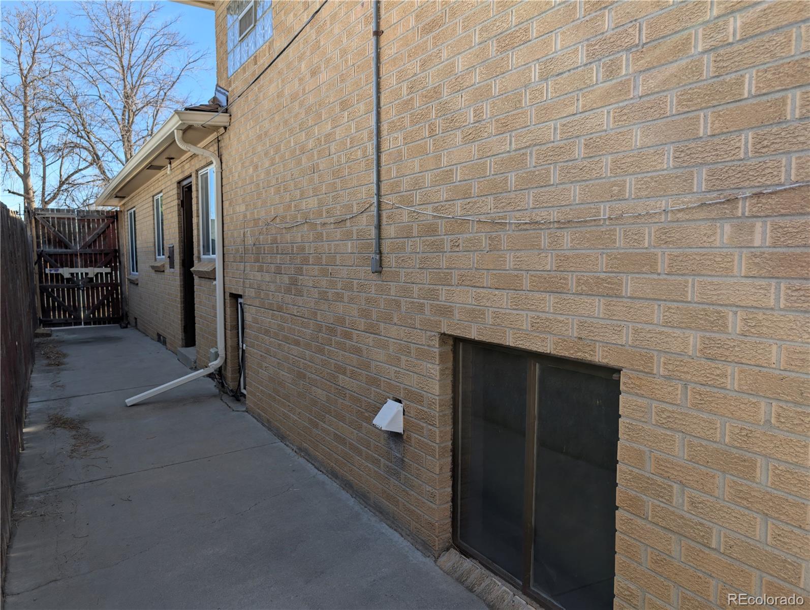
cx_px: 405
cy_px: 305
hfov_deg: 71.5
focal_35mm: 24
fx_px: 562
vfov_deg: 56.9
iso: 20
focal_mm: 6.9
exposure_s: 1/340
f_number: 1.68
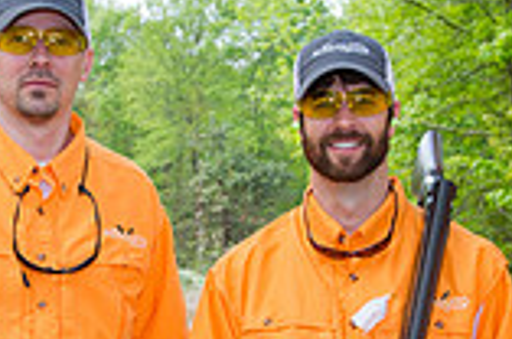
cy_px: 450
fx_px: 1788
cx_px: 140
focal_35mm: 126
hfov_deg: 16.2
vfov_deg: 10.6
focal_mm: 34
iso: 400
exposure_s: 1/250
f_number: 7.1
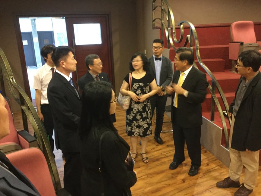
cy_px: 98
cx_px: 130
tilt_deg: -15.3
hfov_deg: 58.4
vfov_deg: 45.4
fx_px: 234
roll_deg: +3.0
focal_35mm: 31
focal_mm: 3.3
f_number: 2.4
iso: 400
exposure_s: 1/15
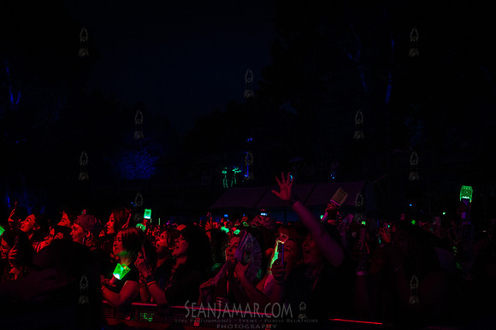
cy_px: 165
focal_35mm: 36
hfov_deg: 53.2
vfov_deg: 36.8
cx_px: 248
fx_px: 496
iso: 10000
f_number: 4.5
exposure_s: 1/500
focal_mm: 36
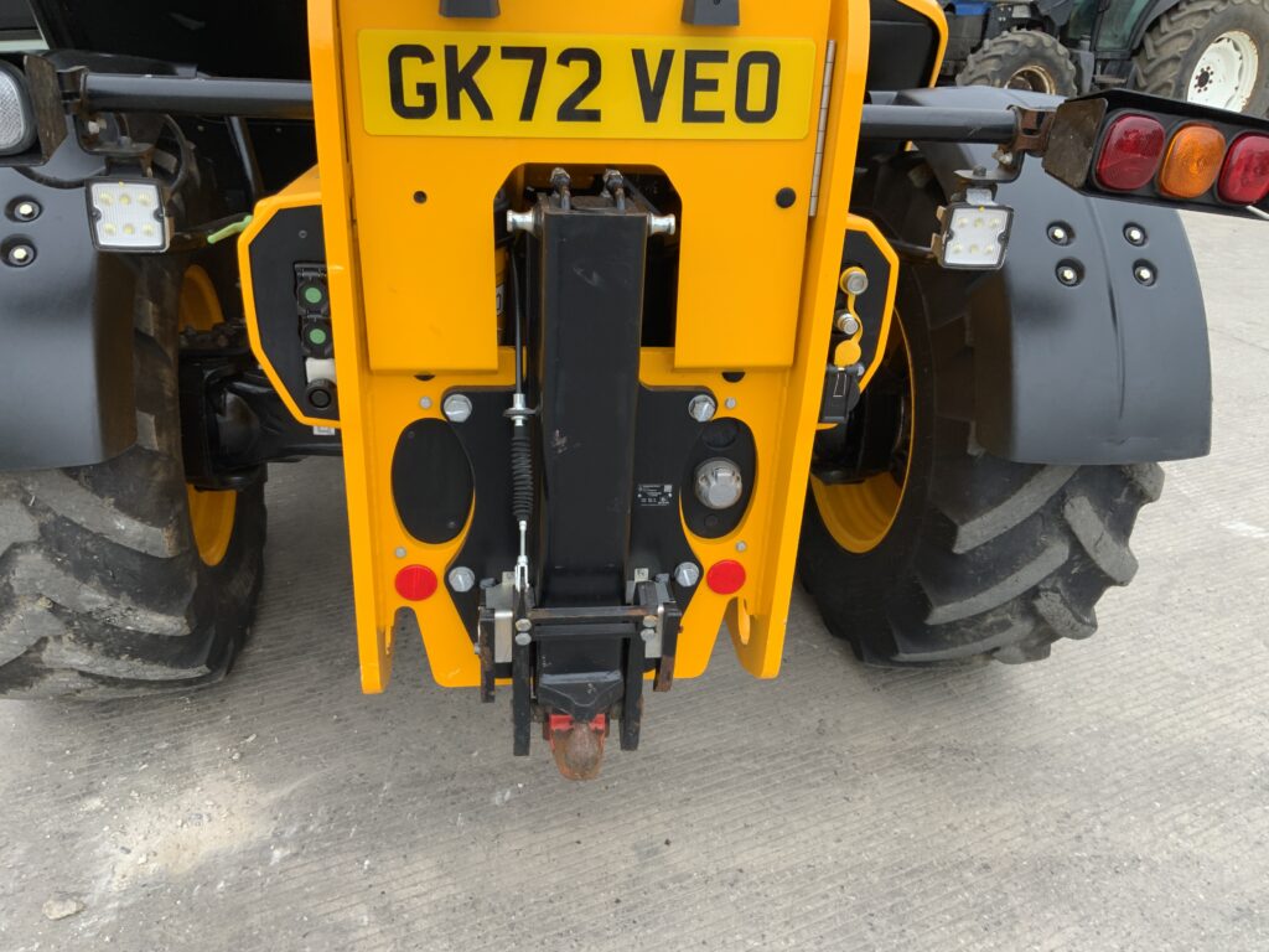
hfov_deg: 61.7
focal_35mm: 29
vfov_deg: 48.2
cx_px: 634
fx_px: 1063
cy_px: 476
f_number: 1.8
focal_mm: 3
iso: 16
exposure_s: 1/355
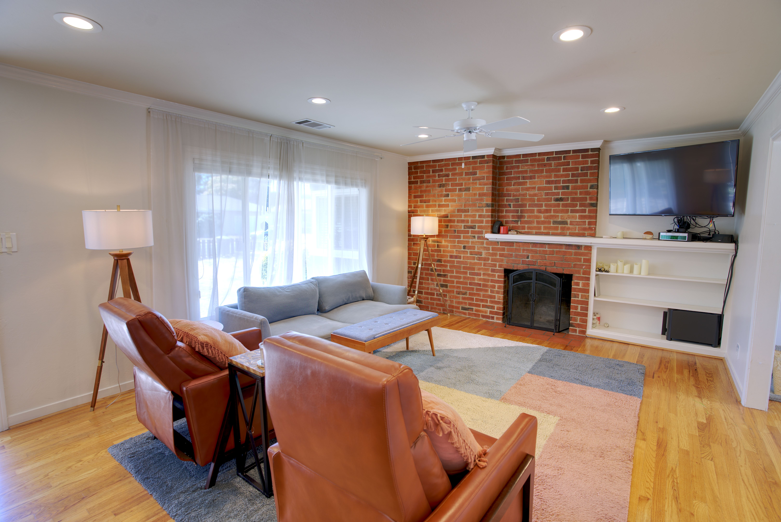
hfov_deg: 93.2
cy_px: 261
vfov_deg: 70.5
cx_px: 390
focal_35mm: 17
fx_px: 369
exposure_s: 1/8
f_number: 5
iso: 100
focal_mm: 17
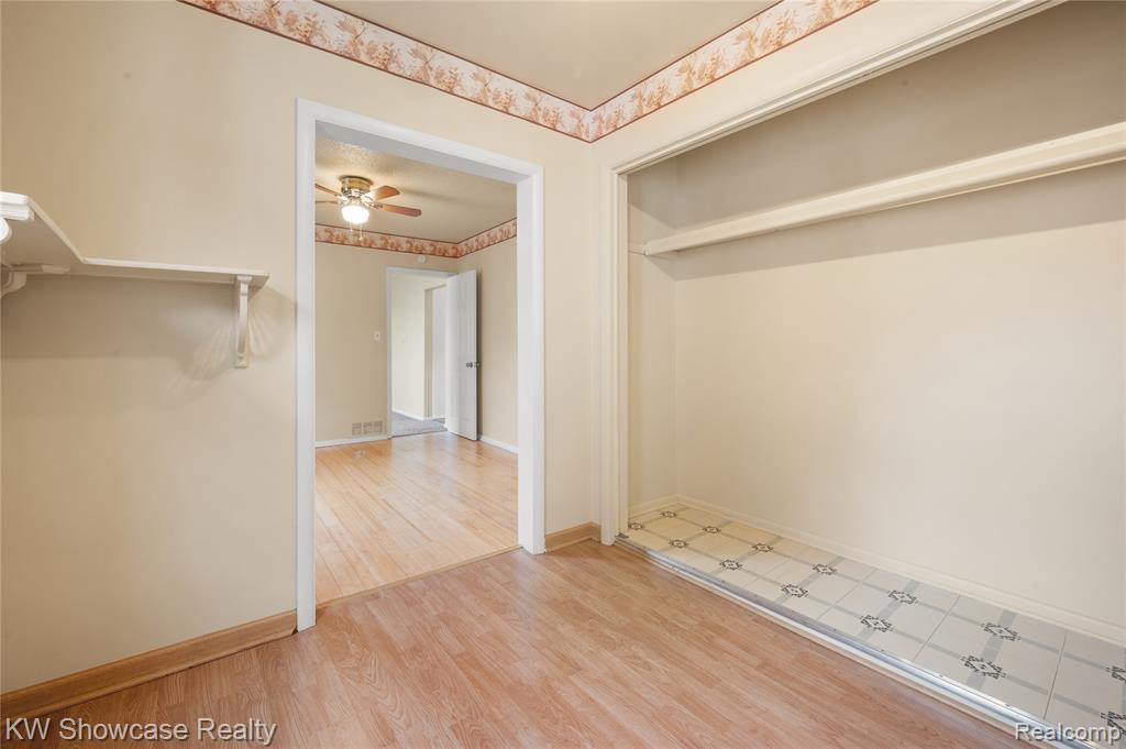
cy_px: 374
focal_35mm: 14
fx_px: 438
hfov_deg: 104.3
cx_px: 563
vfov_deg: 81.1
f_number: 11
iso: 100
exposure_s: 3
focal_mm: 14
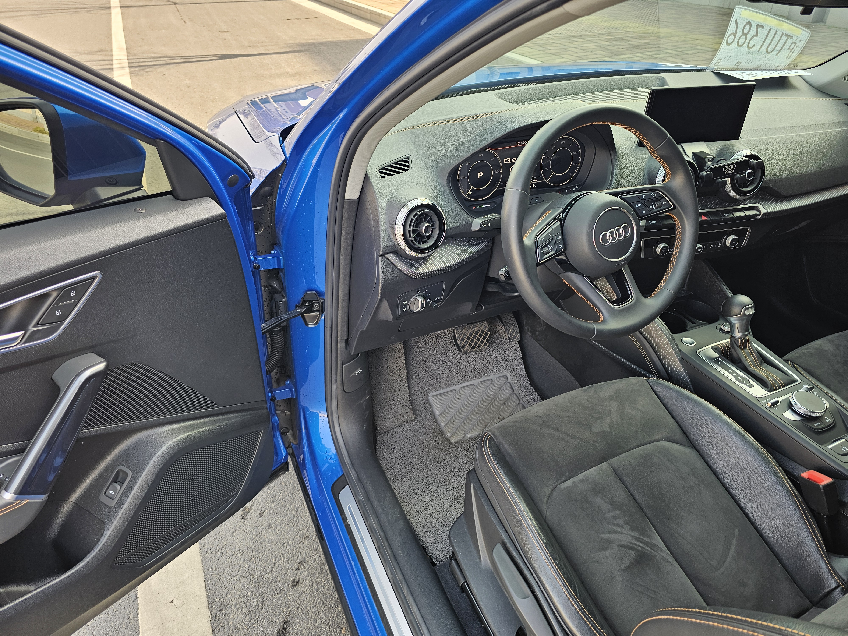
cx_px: 424
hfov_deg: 73.9
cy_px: 318
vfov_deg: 58.9
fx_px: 563
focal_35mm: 23
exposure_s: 1/100
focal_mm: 6.3
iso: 25
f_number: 1.7
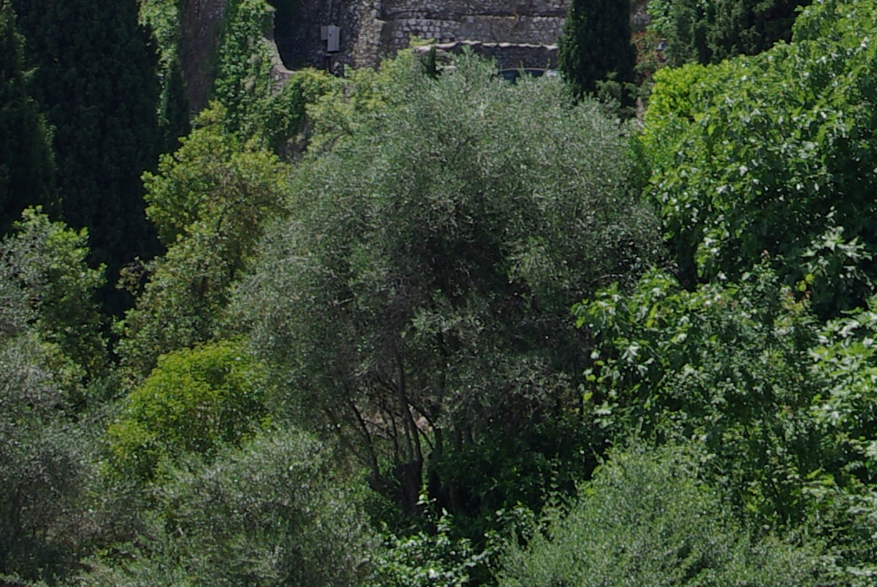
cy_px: -343
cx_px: 829
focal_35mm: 249
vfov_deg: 5.5
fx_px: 6070
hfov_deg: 8.2
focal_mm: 45
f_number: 8
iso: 100
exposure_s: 1/250
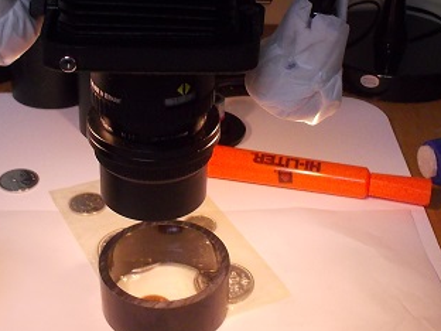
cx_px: 151
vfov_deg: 22.4
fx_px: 828
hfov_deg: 29.6
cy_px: 87
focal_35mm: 65
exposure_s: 1/25
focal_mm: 4.1
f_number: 3.3
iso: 200
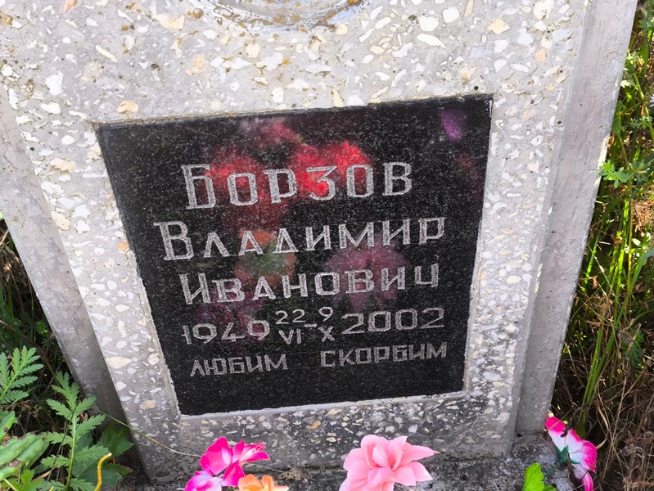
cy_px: 246
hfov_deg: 38.2
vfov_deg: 29.1
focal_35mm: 50
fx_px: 945
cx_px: 327
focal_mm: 4.71
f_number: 1.7
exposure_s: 1/120
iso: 64
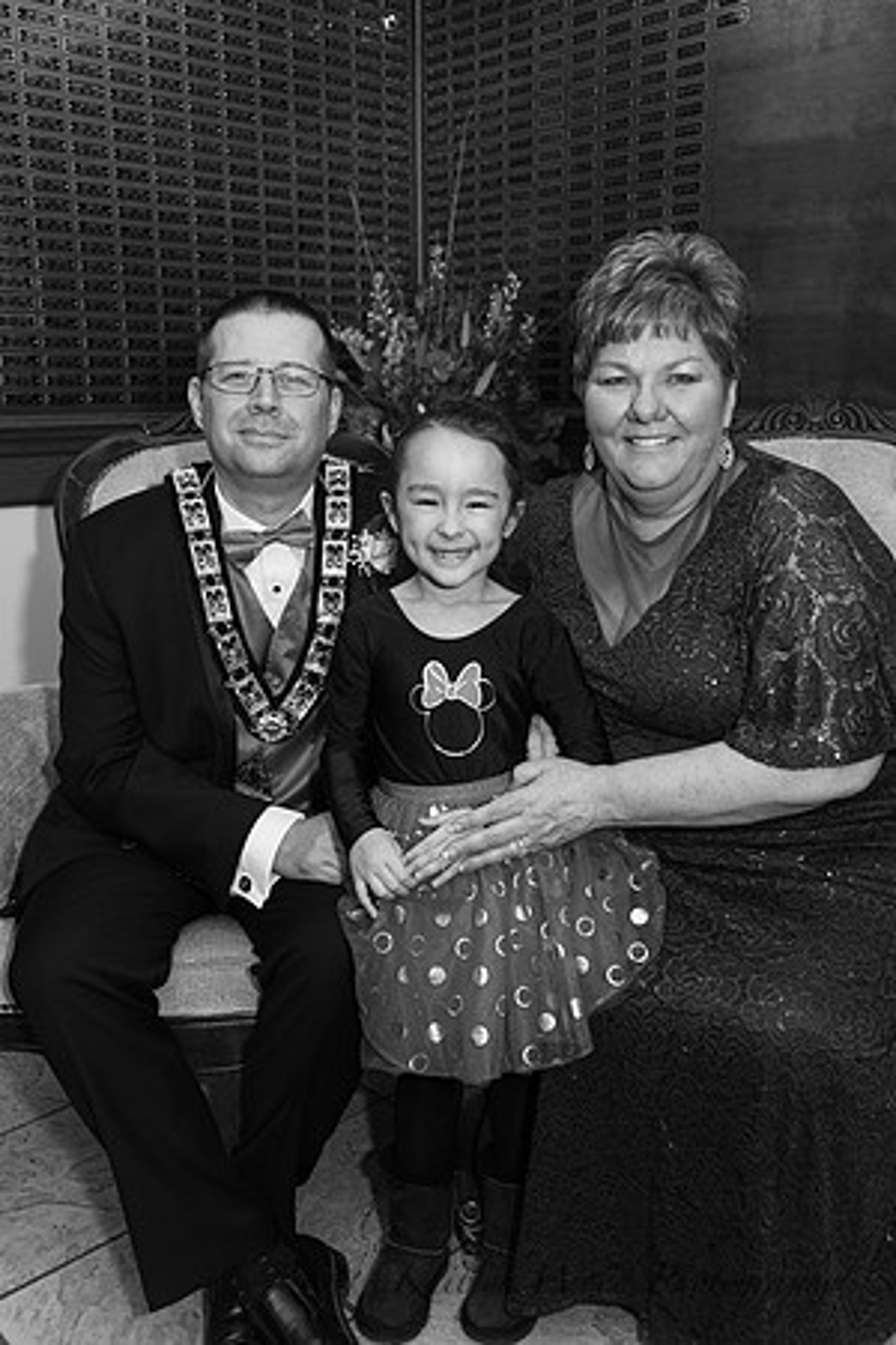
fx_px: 1195
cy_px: 672
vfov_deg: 58.7
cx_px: 448
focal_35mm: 32
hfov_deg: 41.1
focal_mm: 32
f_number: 4
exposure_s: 1/200
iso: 800
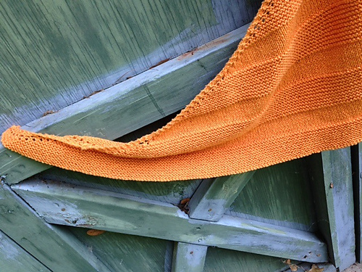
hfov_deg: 55.4
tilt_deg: -38.2
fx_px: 345
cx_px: 181
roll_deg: +26.6
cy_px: 136
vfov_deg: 42.9
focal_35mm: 33
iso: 64
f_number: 2.4
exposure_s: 1/120
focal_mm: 4.12
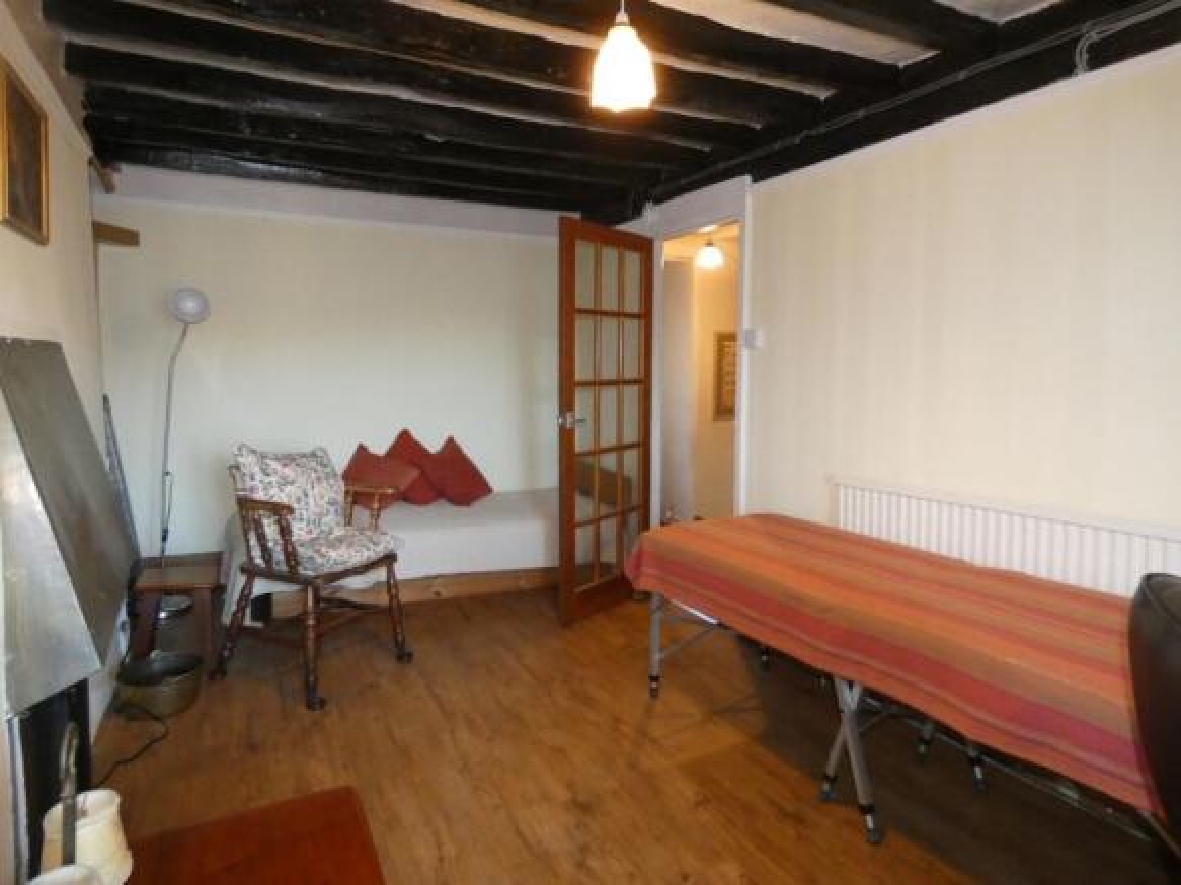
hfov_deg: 81.8
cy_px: 442
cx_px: 590
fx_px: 682
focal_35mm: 20
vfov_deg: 66.0
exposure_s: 1/60
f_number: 2.8
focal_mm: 3.6
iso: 800
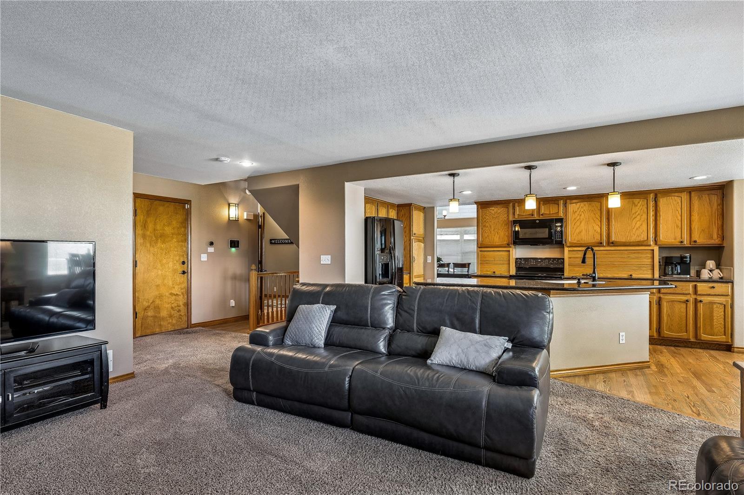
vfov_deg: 67.4
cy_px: 248
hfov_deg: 90.0
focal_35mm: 18
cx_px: 372
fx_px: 372
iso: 400
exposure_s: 1/4
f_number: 10
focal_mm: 18
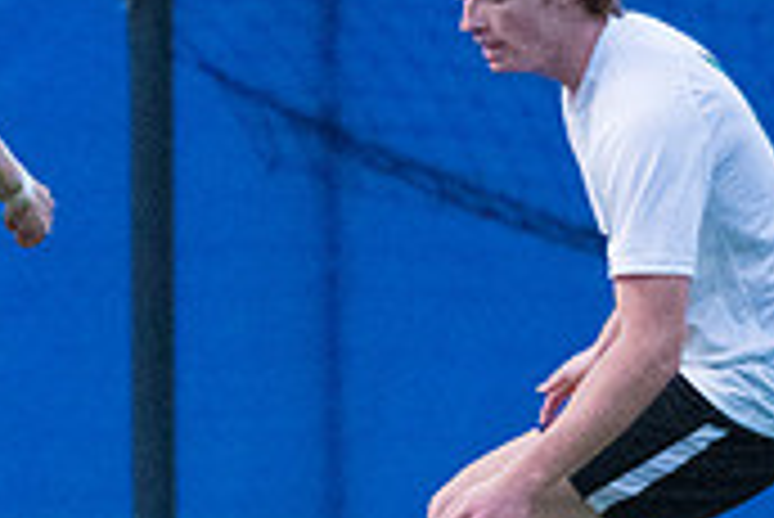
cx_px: -261
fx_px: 38000
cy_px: 266
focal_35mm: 1766
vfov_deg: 0.8
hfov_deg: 1.2
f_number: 5.6
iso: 6400
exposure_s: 1/2000
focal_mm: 350
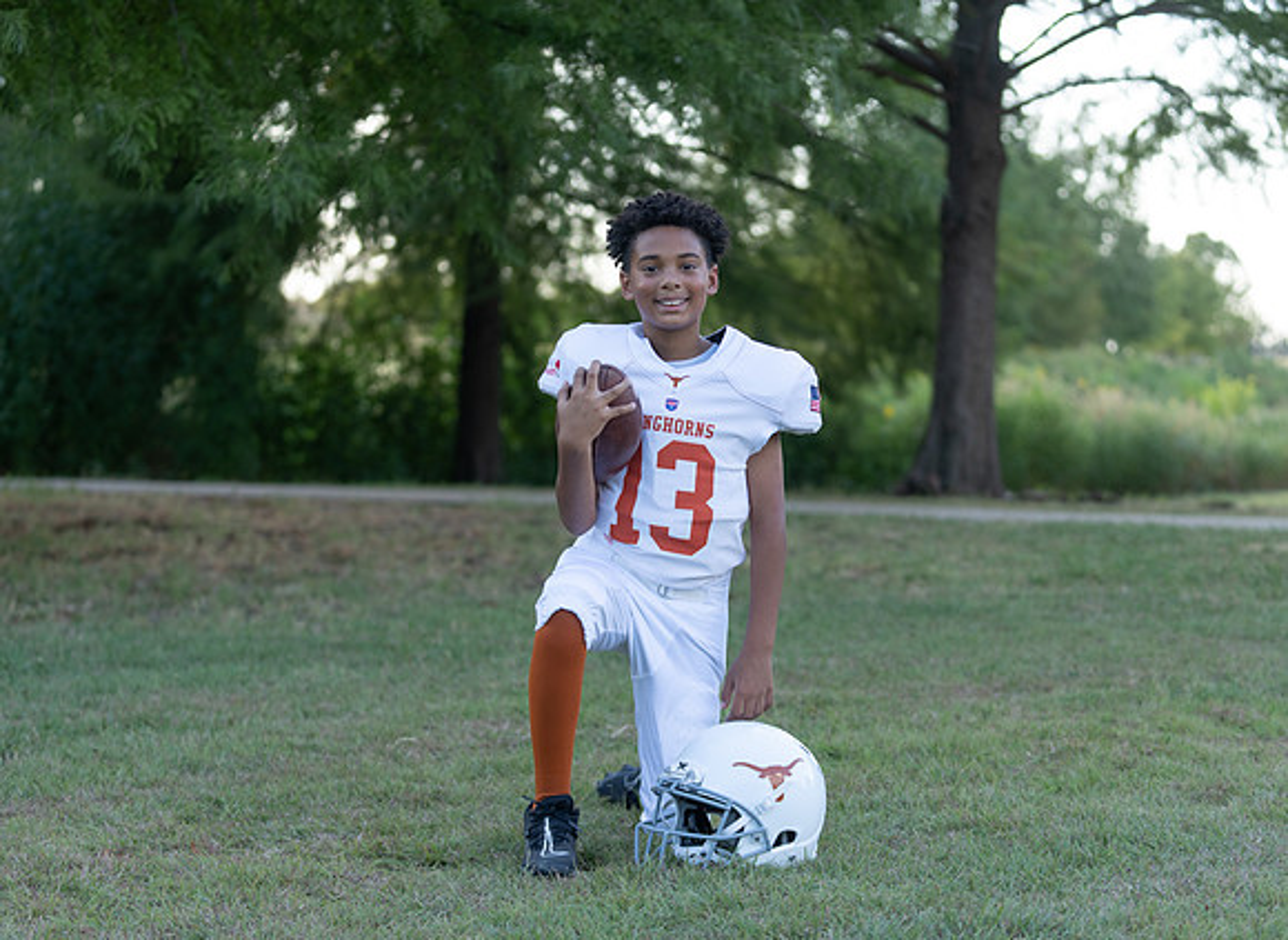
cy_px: 491
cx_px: 664
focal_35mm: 79
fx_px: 2922
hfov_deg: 24.9
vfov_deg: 18.3
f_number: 2.8
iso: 160
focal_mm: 70
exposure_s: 1/400
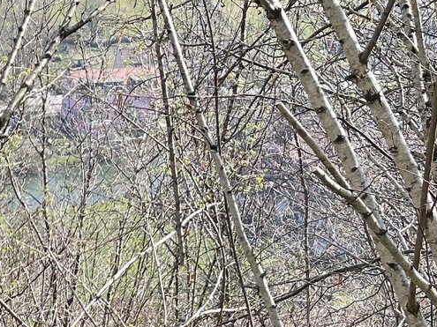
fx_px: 1325
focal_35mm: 105
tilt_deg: -31.9
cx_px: -85
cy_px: 598
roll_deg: -0.9
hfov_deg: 17.8
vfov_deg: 12.7
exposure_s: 1/731
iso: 32
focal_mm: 5.1
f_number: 1.6
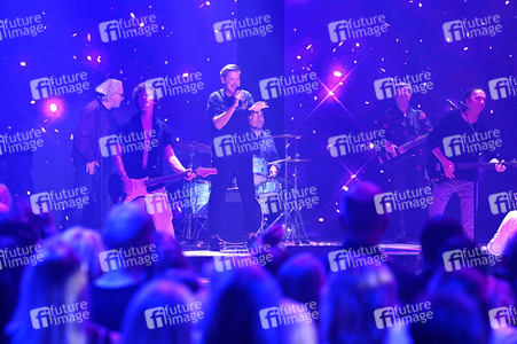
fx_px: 2870
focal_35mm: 200
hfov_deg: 10.3
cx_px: 258
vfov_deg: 6.9
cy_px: 172
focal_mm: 200
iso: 5000
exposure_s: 1/250
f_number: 5.6
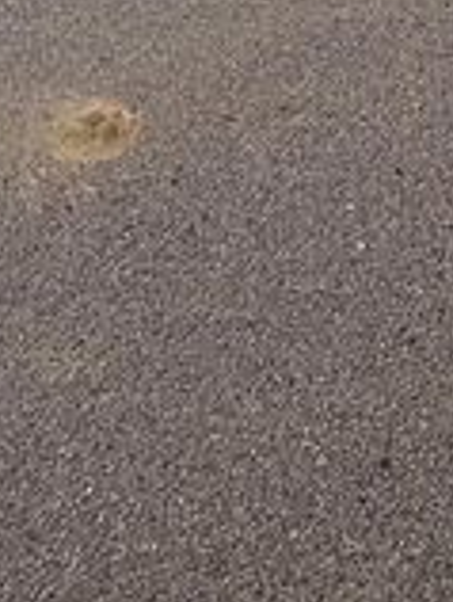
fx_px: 1027
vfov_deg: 19.5
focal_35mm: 59
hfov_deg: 24.5
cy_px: -581
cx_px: 99
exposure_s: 1/2320
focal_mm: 2.22
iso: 25
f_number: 2.2
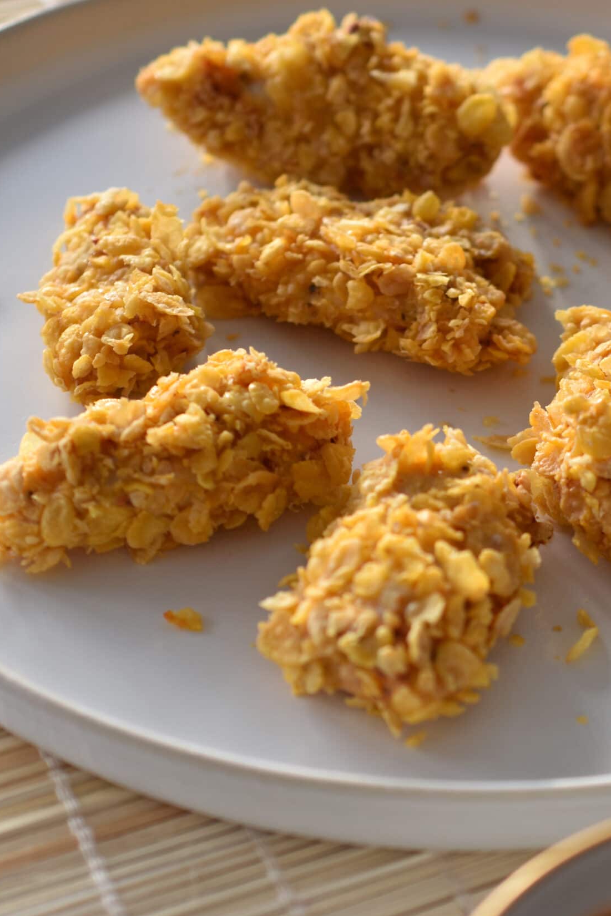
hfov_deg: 14.7
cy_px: 505
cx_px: 414
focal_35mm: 93
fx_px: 2368
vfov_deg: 21.9
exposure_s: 1/80
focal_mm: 40
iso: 100
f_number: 4.5
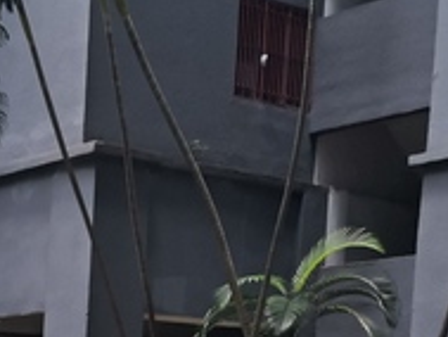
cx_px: -268
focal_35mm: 88
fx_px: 1140
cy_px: 546
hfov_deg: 18.9
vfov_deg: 15.2
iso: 50
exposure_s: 1/236
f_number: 1.8
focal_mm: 4.75
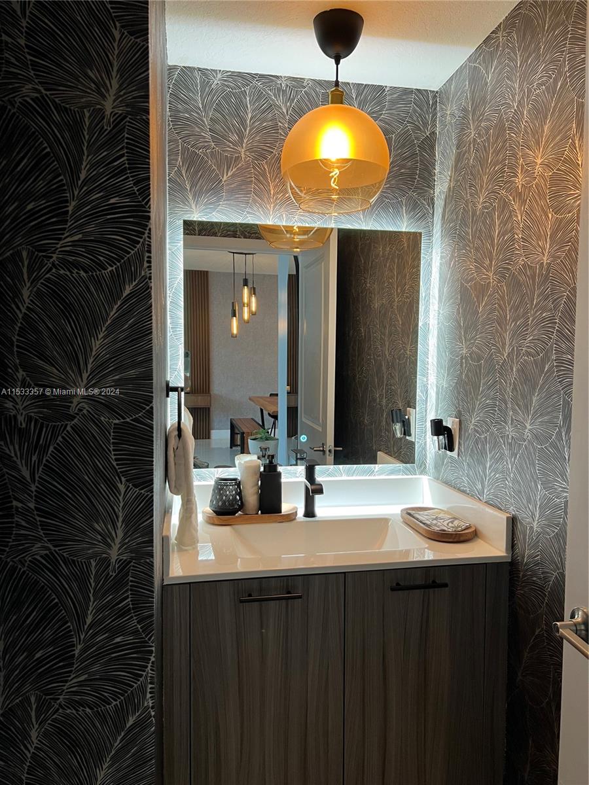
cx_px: 294
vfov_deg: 67.3
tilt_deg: -3.3
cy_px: 392
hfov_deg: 53.1
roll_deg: -0.5
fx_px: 590
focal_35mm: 26
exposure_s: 1/60
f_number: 1.5
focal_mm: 5.7
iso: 125
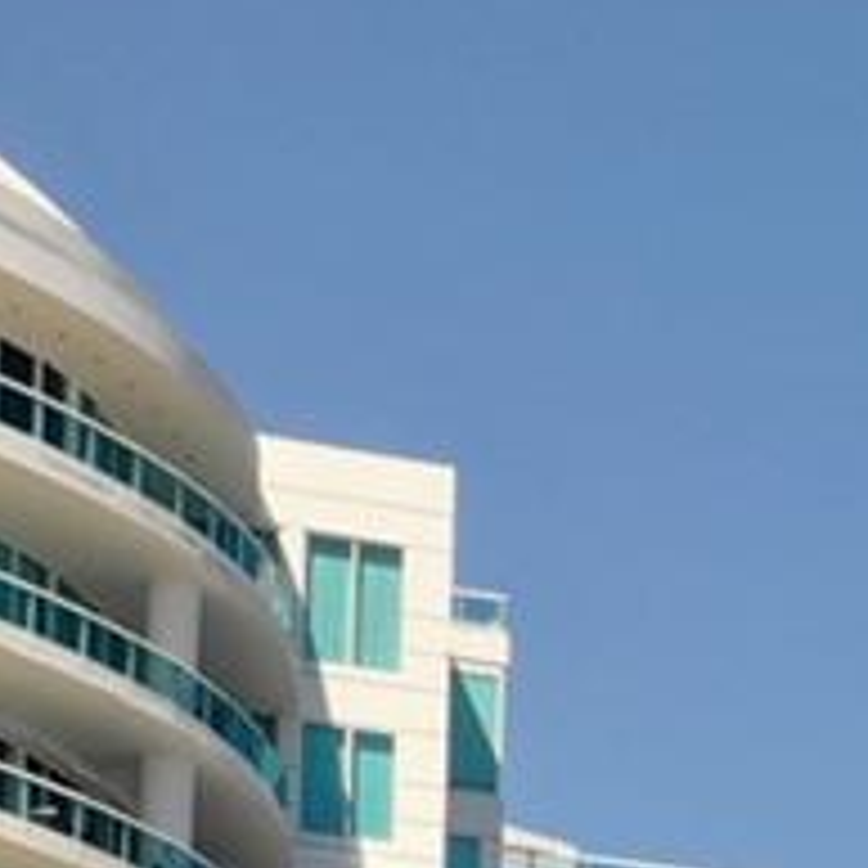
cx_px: 2725
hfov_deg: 7.6
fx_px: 5589
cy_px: 2262
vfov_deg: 8.0
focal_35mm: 197
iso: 100
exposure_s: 1/10
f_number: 5.6
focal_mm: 10.26
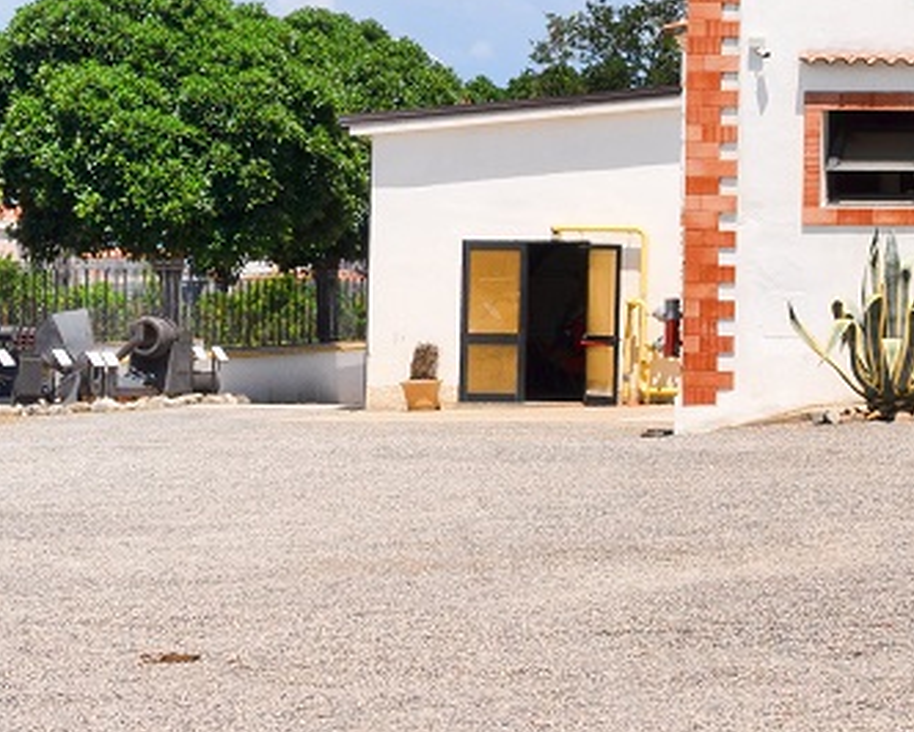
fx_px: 4056
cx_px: 1244
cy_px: -160
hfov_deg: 12.4
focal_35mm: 150
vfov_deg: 10.1
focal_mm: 27
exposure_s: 1/640
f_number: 8
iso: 100
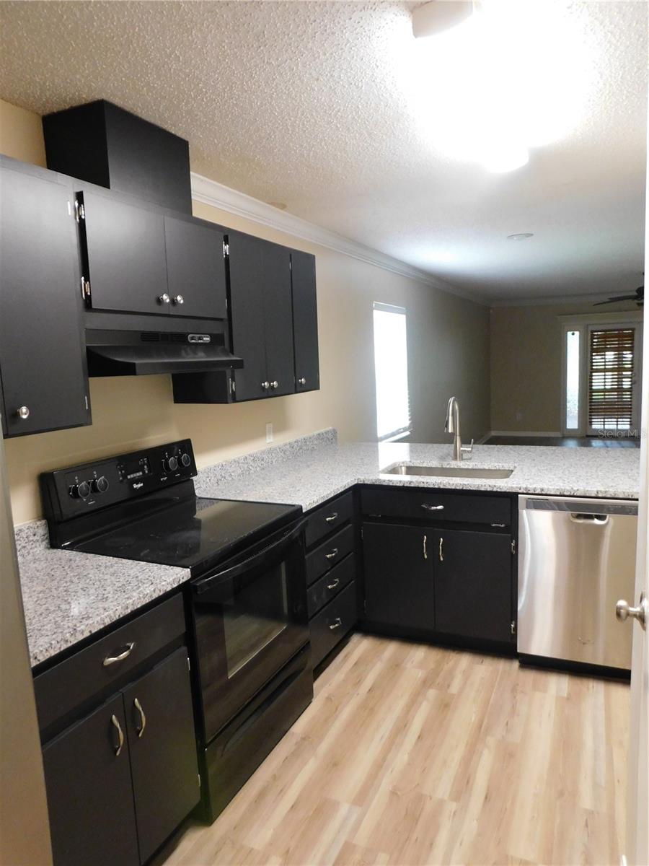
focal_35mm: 23
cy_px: 433
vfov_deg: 73.9
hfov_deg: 58.9
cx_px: 324
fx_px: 575
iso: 400
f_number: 3
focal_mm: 4
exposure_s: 1/30
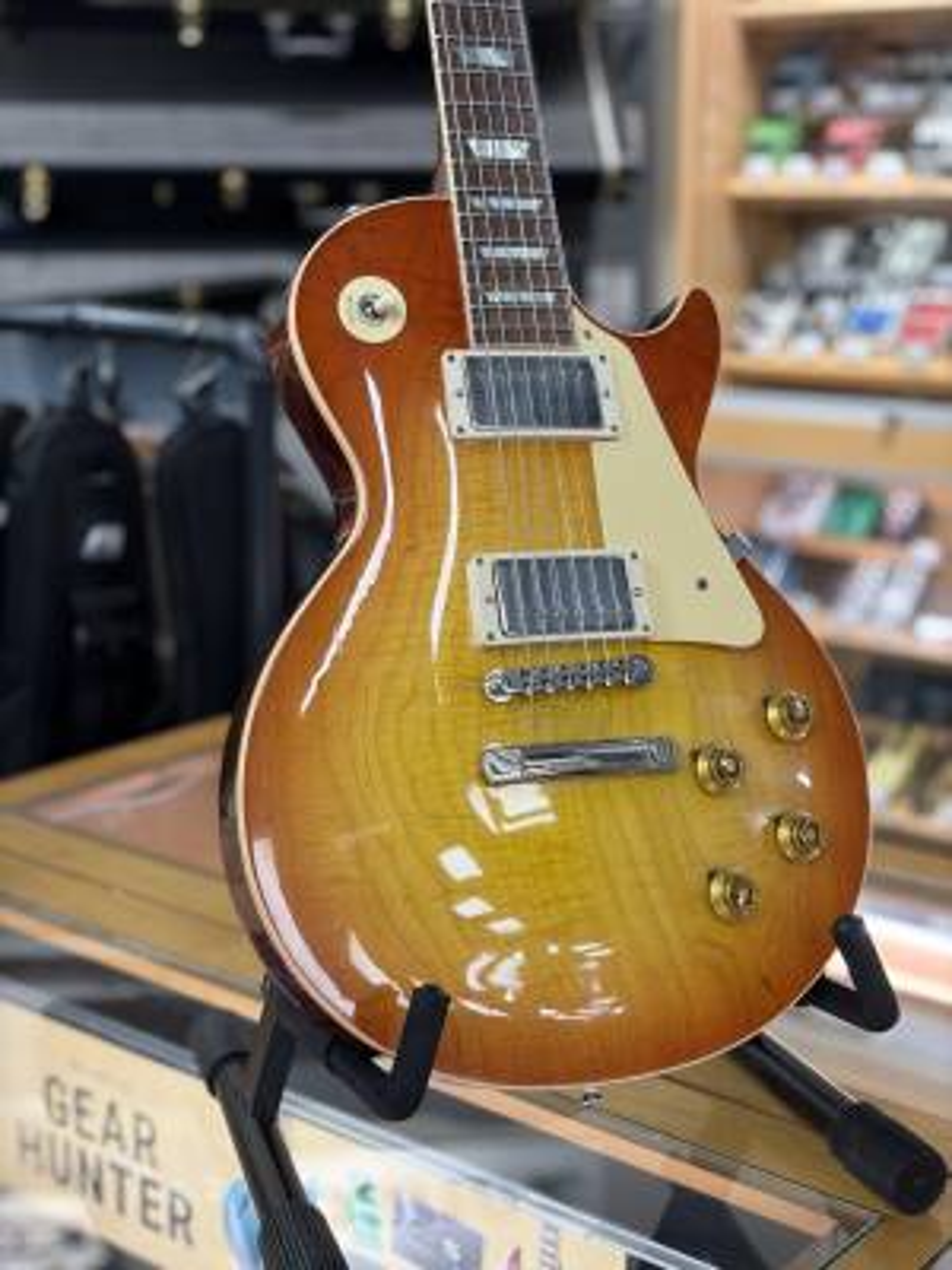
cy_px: 635
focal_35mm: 52
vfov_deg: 36.8
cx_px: 476
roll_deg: -0.5
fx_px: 1907
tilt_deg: -13.0
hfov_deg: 28.0
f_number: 1.6
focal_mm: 5.96
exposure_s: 1/60
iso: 50
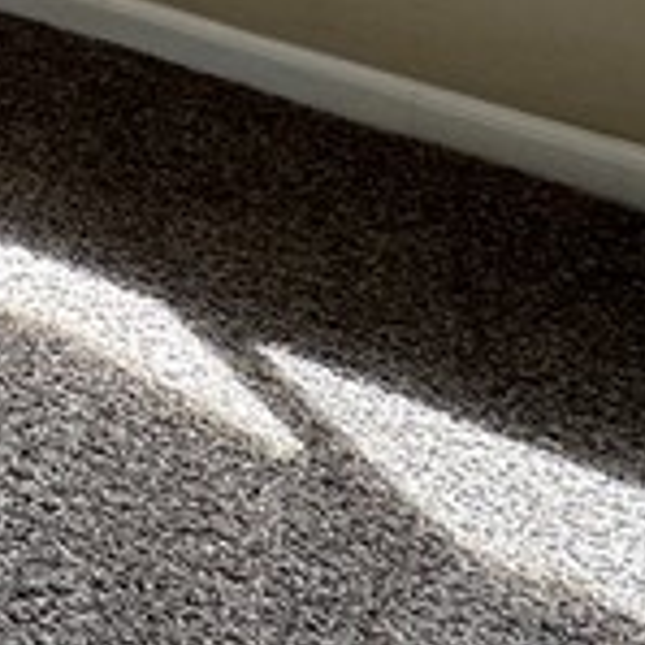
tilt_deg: -6.4
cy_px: -736
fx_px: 1792
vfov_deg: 15.3
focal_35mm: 85
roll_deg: +2.2
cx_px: -970
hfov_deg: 13.6
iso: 64
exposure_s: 1/99
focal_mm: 2.22
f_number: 2.2
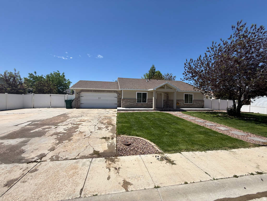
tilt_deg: -0.1
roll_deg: -1.2
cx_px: 134
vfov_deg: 85.7
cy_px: 100
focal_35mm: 14
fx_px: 108
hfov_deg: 102.1
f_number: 2.2
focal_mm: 2.22
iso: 20
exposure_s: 1/985
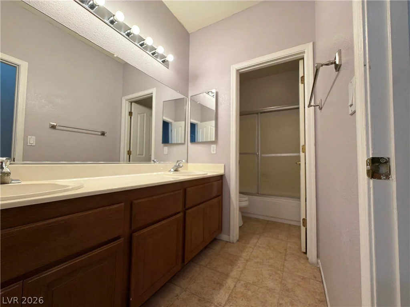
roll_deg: -0.5
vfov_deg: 85.7
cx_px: 205
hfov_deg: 102.1
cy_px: 154
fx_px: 166
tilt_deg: +2.2
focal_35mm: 14
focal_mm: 2.22
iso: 160
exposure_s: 1/120
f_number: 2.2
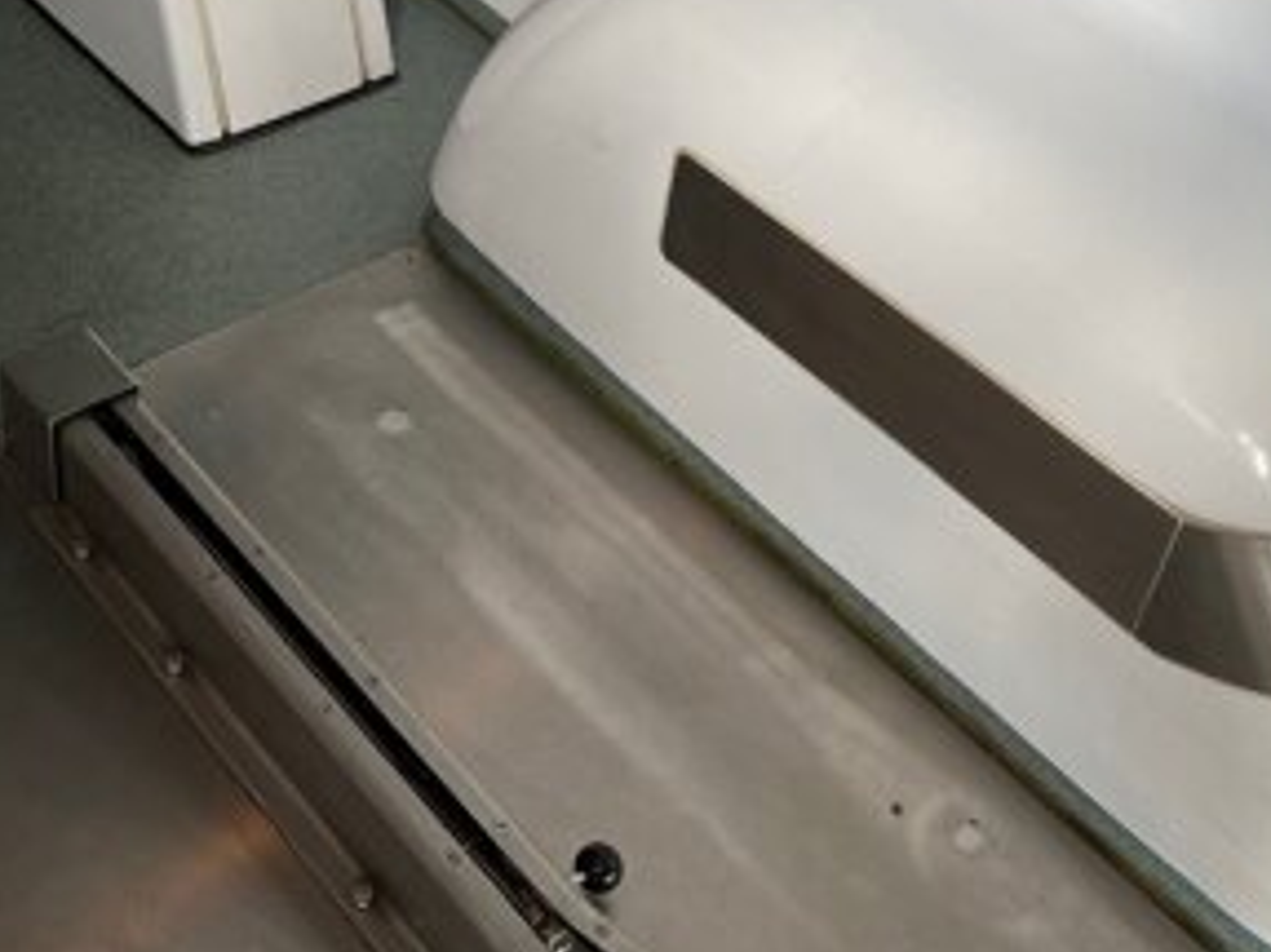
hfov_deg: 32.9
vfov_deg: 24.7
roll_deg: -7.0
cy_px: 146
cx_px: 407
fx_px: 2129
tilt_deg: -37.5
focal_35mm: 58
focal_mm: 5.7
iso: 50
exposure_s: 1/121
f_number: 1.5
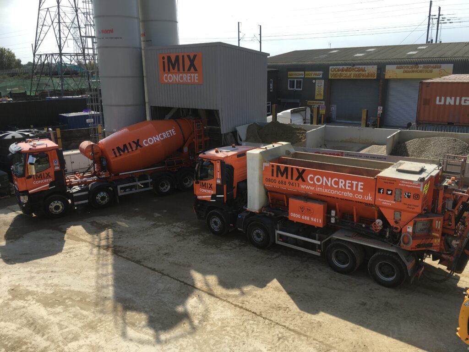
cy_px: 176
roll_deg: +1.8
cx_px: 234
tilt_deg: -12.6
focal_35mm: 29
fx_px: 393
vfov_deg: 48.2
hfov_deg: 61.7
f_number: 2.2
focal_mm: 4.15
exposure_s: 1/1241
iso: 25
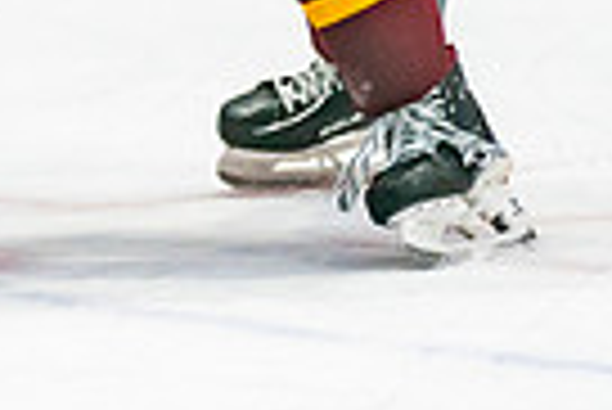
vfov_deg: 1.5
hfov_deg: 2.2
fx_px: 15861
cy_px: -336
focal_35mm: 932
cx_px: -268
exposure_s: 1/640
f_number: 2.8
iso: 800
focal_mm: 150
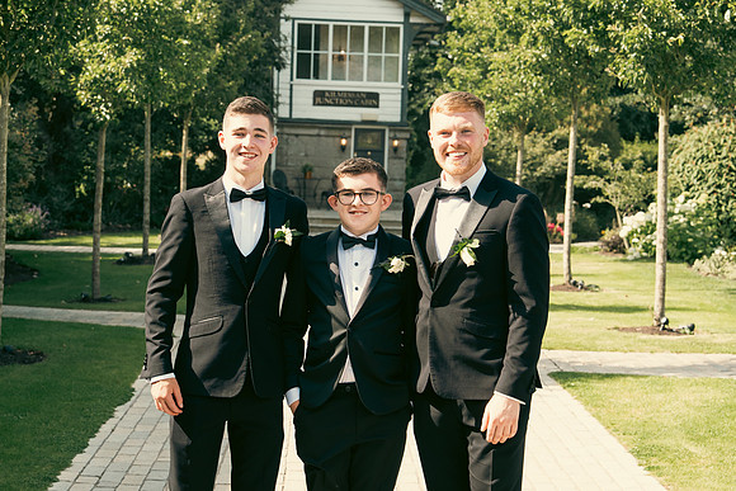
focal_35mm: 70
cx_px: 368
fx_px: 1431
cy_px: 246
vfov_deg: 19.5
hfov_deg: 28.8
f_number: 5
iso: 400
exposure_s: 1/500
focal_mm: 47
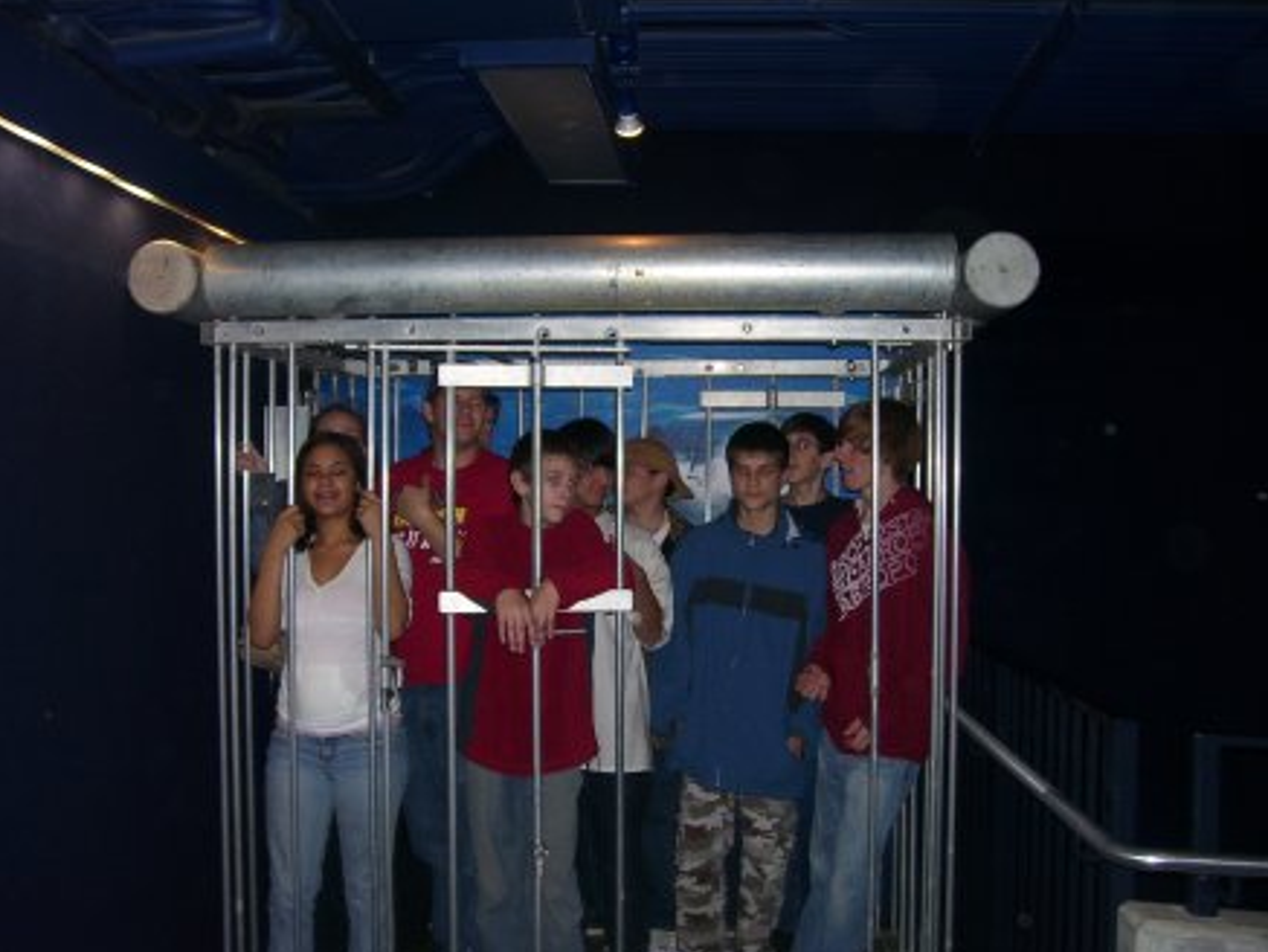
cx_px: 644
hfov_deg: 52.6
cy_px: 485
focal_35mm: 35
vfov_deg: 40.7
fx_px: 1282
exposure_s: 1/60
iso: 80
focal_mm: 5.6
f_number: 2.7
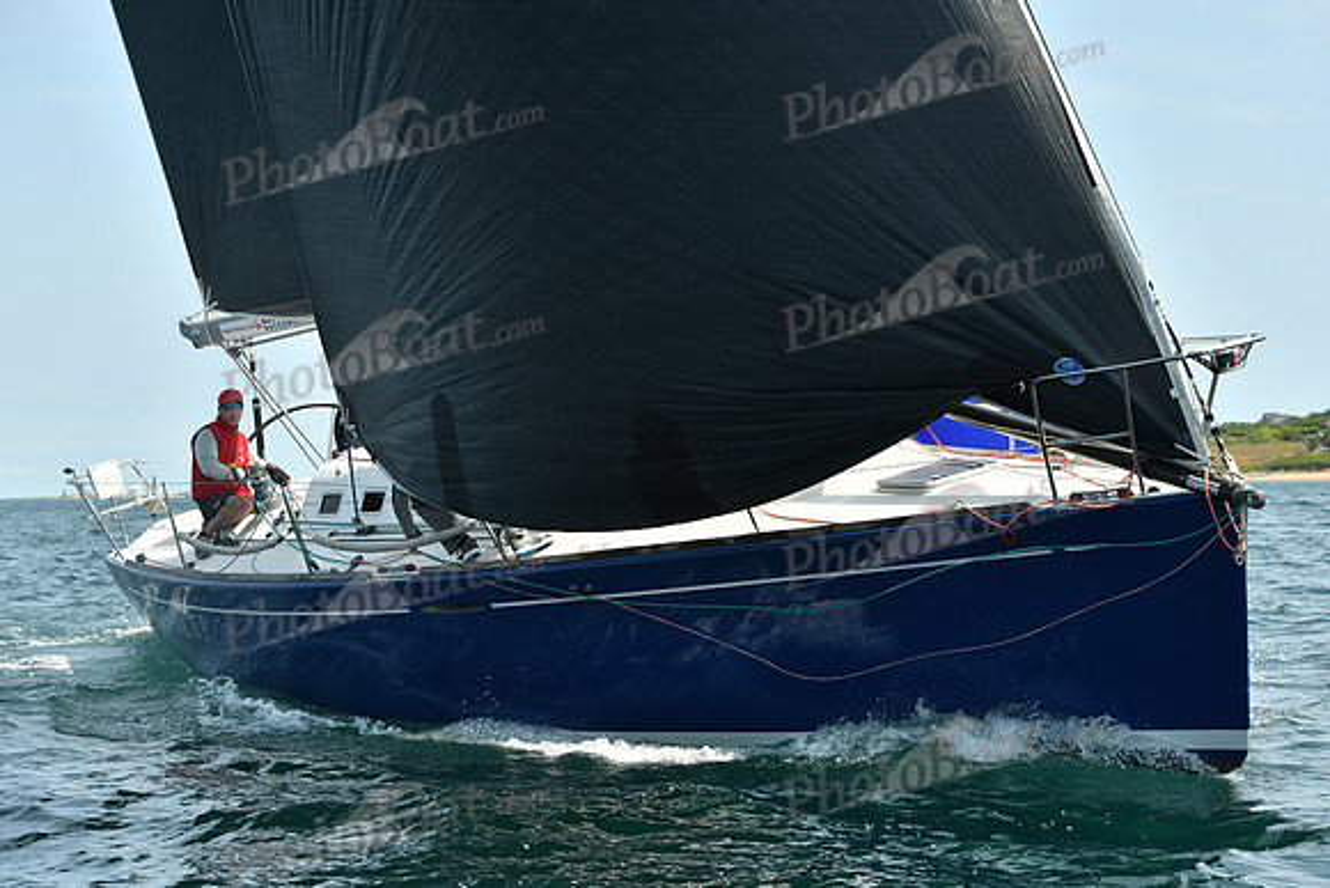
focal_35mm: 80
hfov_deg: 25.4
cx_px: 665
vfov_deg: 17.1
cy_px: 444
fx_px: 2956
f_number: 6.3
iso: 320
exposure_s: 1/1000
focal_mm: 80
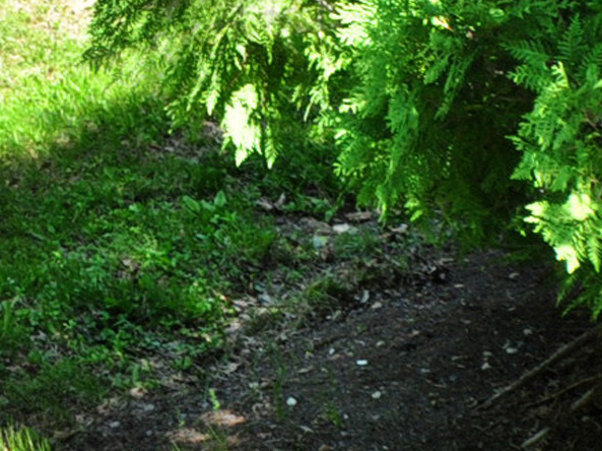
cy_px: -441
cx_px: -857
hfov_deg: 11.5
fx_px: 2451
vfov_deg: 9.8
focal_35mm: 141
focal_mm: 20
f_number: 8
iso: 400
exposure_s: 1/100
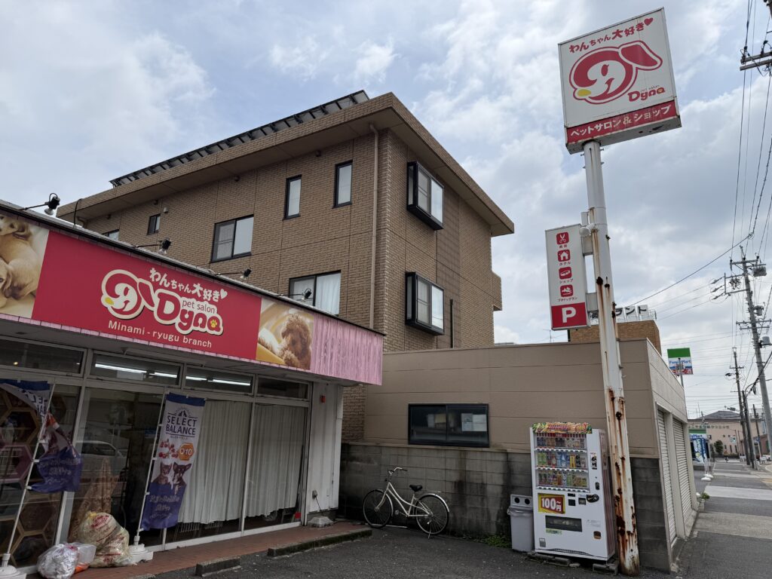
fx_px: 535
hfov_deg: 71.6
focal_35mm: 24
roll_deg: -2.5
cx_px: 386
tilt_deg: +15.0
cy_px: 290
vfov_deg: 56.8
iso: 80
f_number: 1.78
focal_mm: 6.76
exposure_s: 1/6711
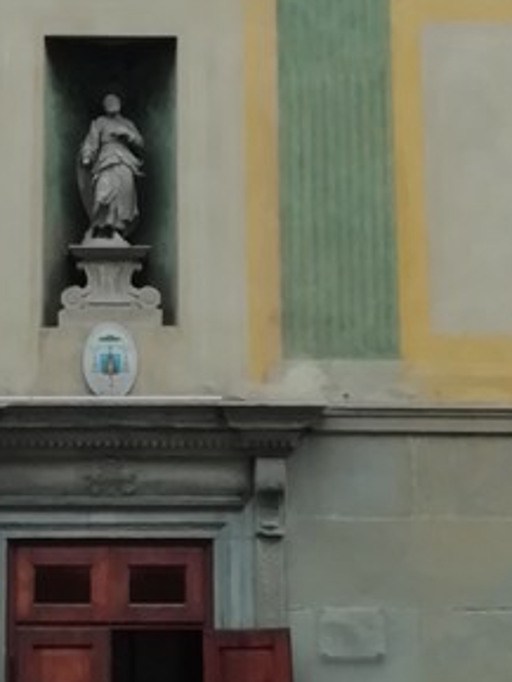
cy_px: 165
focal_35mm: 92
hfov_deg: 16.0
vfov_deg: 21.1
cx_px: 127
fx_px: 1813
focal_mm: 3.46
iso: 50
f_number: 2.2
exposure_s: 1/50
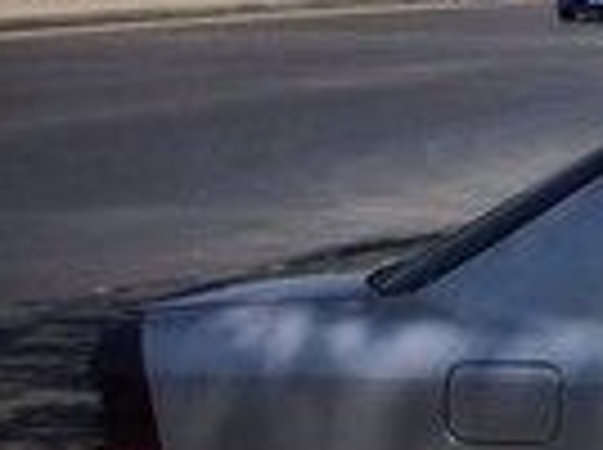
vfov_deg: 10.2
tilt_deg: -11.2
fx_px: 2487
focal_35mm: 143
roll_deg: -2.3
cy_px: 475
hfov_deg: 11.3
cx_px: 1480
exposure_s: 1/2564
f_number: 2.2
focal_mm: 4.15
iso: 32
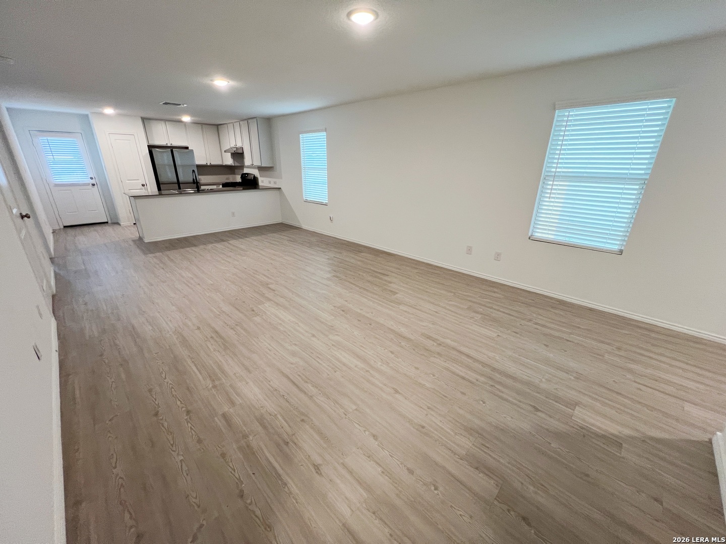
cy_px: 272
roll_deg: -0.6
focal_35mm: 13
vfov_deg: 89.9
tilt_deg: -20.0
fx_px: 273
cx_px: 363
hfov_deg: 106.2
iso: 160
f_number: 1.8
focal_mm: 1.57
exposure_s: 1/60
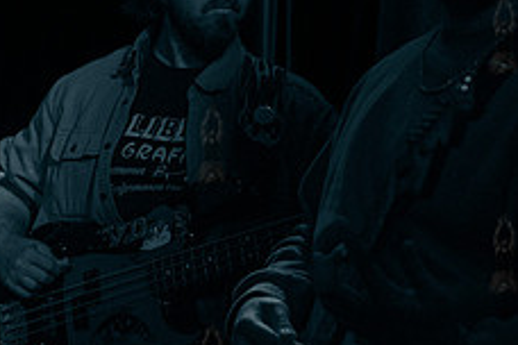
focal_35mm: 115
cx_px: 222
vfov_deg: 11.9
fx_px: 1655
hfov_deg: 17.8
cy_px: 134
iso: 8000
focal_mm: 42
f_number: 3.5
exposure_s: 1/400
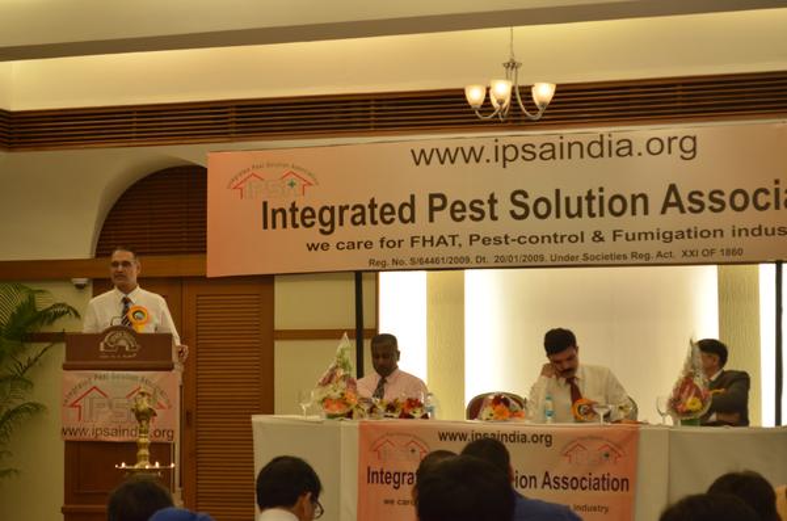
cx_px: 394
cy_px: 260
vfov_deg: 16.5
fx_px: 1799
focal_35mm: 82
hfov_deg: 24.7
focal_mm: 55
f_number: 5.6
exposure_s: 1/50
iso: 1000
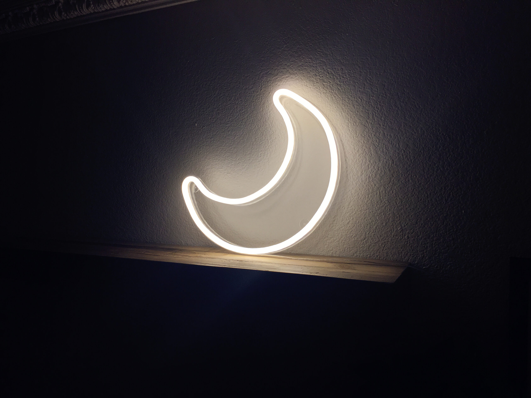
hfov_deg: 61.7
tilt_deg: -1.0
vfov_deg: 48.2
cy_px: 199
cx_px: 266
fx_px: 445
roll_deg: -0.2
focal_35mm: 29
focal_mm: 4.15
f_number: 2.2
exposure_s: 1/120
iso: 40
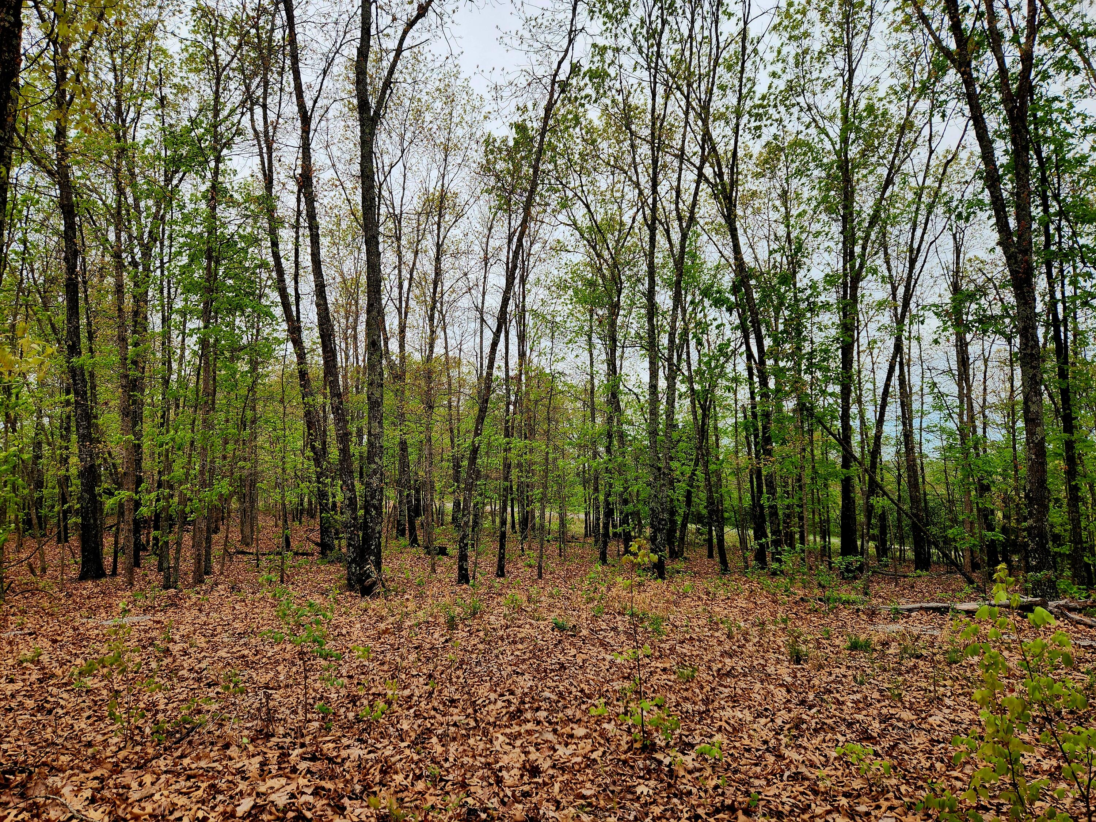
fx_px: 728
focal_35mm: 23
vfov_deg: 58.9
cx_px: 548
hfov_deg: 73.9
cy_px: 411
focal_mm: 5.4
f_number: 1.8
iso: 20
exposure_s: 1/1250
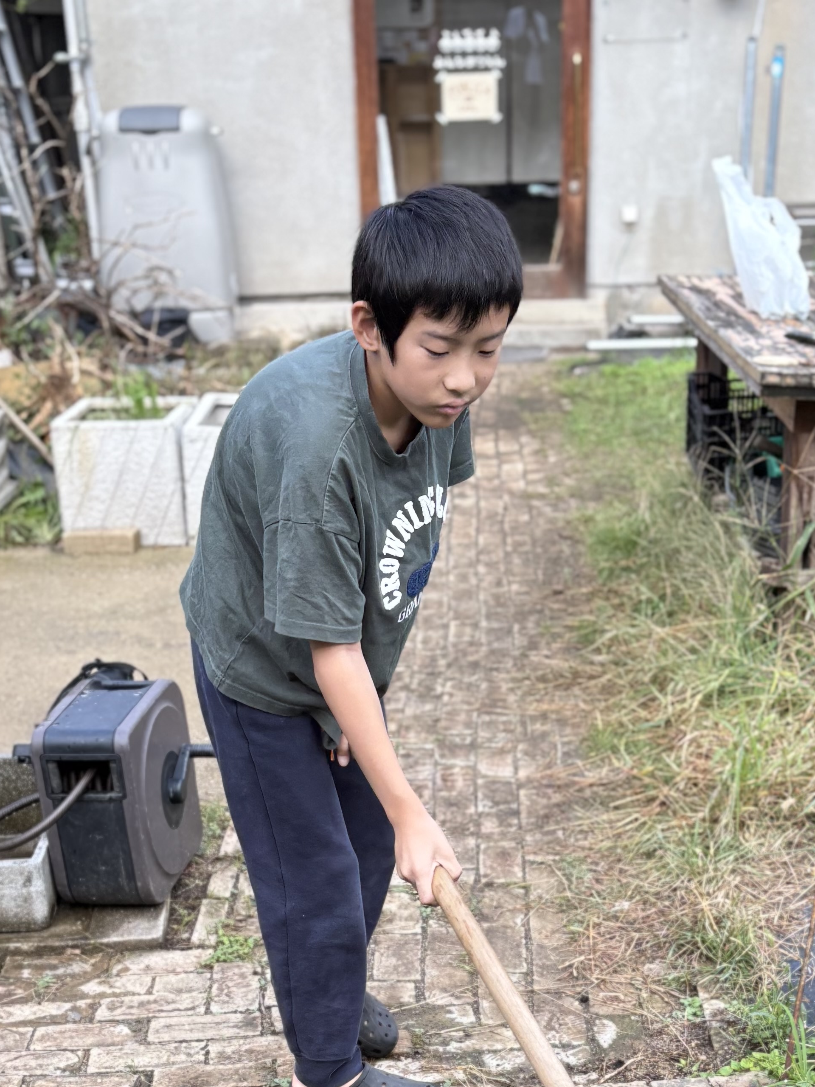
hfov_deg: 25.2
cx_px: 438
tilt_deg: -28.0
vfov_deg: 31.6
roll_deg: +1.8
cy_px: 993
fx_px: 1821
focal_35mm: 58
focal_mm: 5.96
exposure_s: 1/507
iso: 50
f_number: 1.6
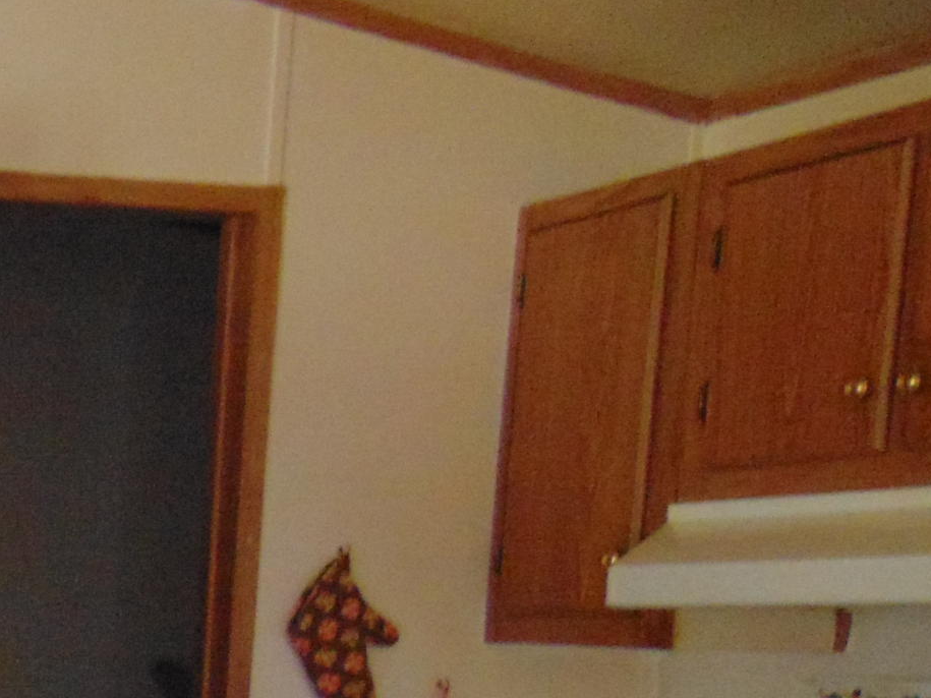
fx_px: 2205
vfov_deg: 16.9
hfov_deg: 20.0
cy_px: 915
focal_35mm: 82
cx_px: -526
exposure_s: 1/30
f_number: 3
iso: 400
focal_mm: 4.5
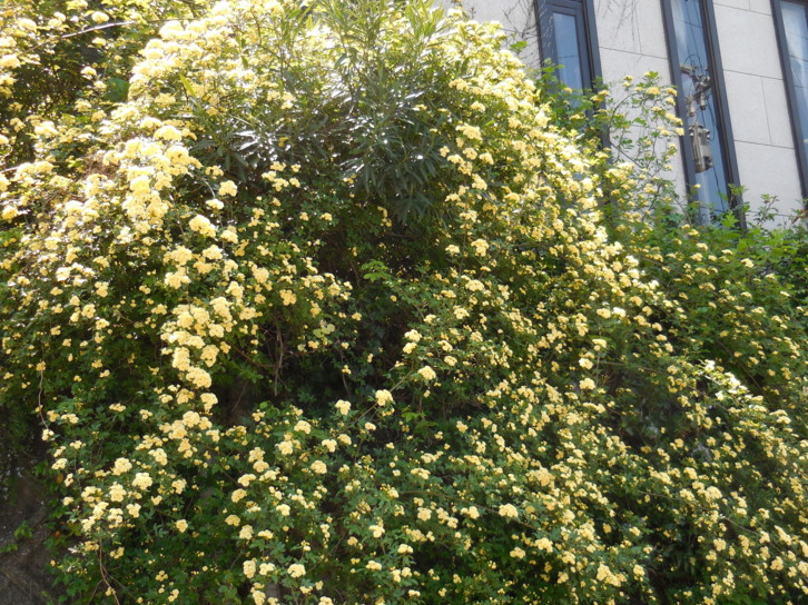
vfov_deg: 33.6
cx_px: 421
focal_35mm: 43
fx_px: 1003
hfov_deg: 43.9
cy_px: 294
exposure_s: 1/160
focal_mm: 7
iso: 125
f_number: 3.9
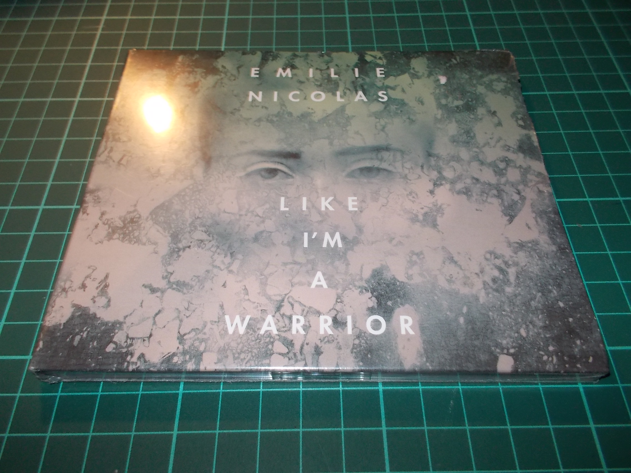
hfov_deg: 61.7
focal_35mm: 29
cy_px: 236
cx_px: 316
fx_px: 529
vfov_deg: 48.2
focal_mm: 4.1
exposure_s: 1/30
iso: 200
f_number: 3.3
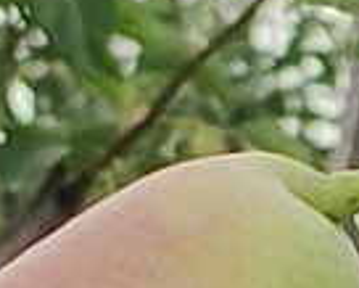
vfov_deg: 2.5
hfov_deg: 3.2
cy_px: 672
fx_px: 6433
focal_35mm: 605
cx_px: 694
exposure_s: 1/305
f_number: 1.79
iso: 100
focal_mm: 4.84
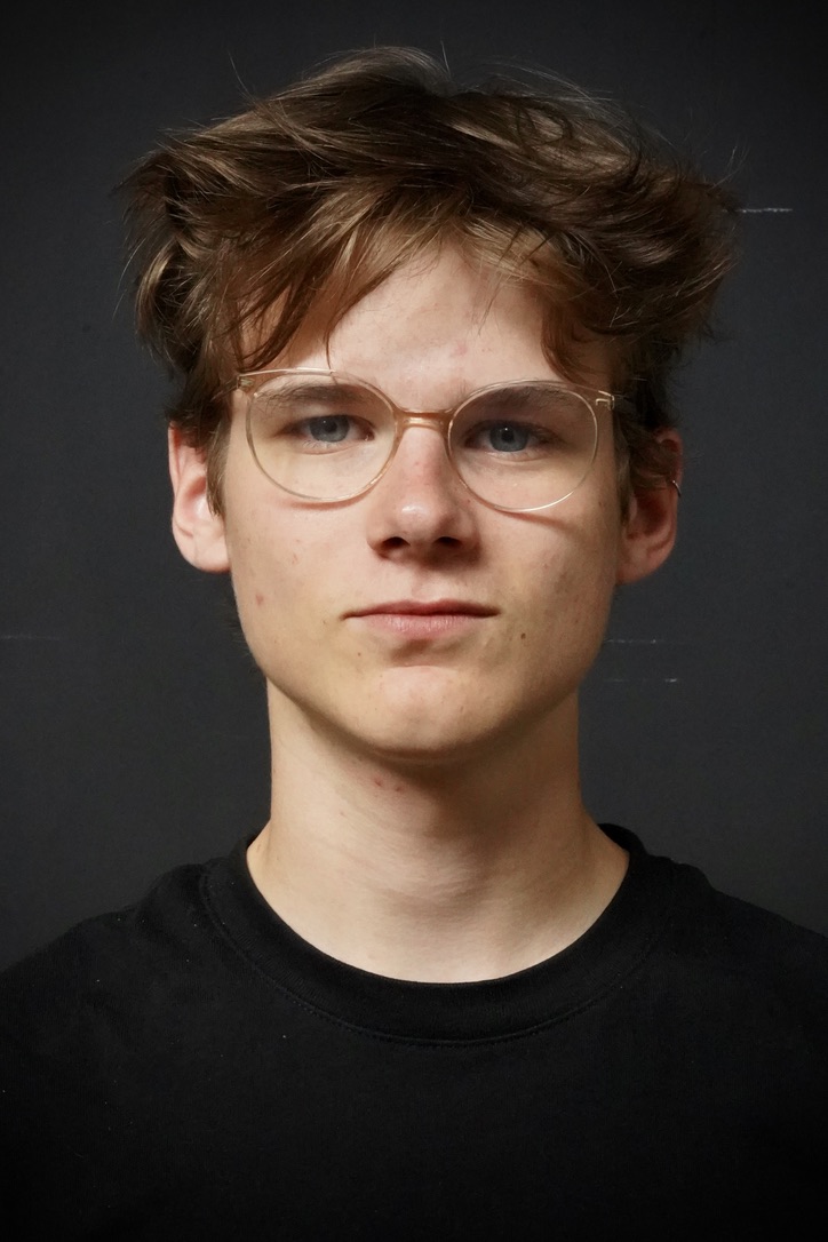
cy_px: 621
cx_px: 414
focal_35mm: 70
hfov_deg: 19.5
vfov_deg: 28.8
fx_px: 2415
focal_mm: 70
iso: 12800
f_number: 22
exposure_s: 1/100
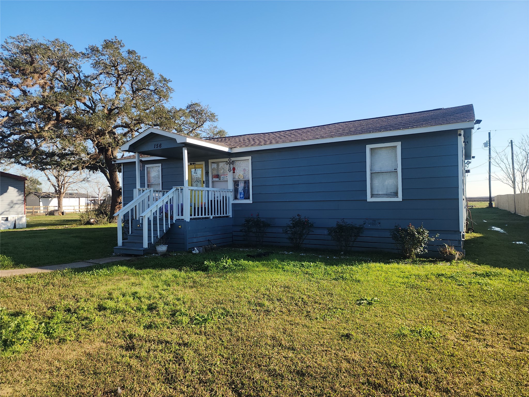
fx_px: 351
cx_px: 264
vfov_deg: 58.9
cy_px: 198
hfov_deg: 73.9
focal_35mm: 23
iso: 12
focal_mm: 6.4
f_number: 1.8
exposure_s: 1/512
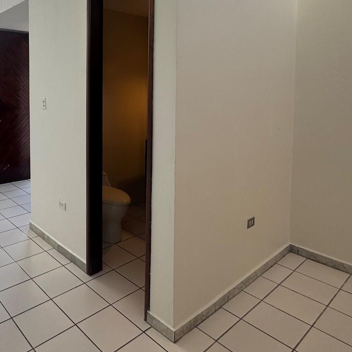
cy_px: 104
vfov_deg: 57.1
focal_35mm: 27
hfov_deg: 55.8
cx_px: 83
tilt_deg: -3.6
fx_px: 311
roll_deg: -0.6
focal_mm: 2.22
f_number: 2.2
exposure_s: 1/120
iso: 64
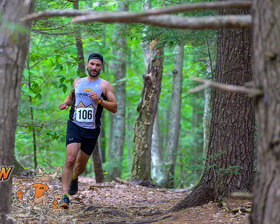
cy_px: 106
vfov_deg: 6.1
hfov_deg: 7.6
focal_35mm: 254
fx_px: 2106
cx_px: 104
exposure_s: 1/200
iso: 8000
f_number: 4
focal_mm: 200
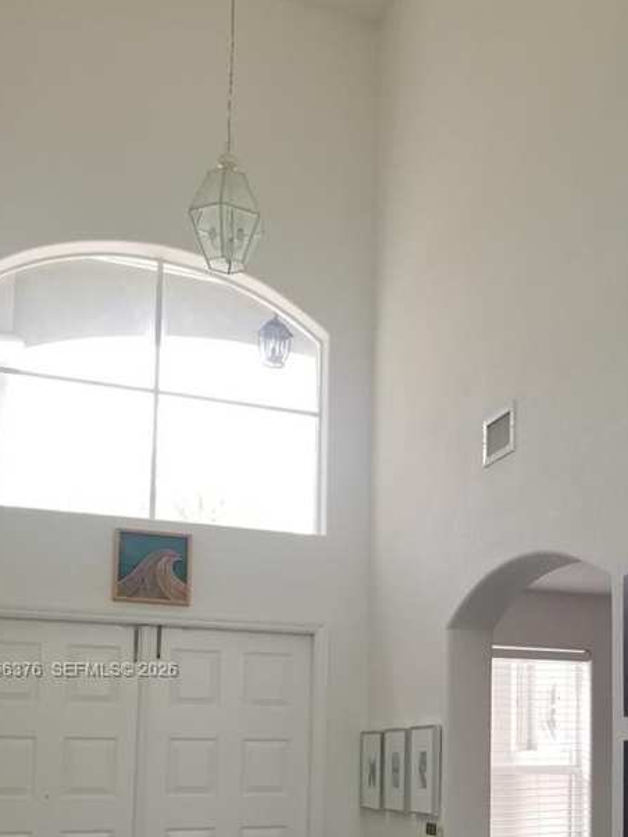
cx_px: 504
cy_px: 670
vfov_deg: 39.6
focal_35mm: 46
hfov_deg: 30.7
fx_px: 1113
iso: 50
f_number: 1.7
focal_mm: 4.25
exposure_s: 1/175
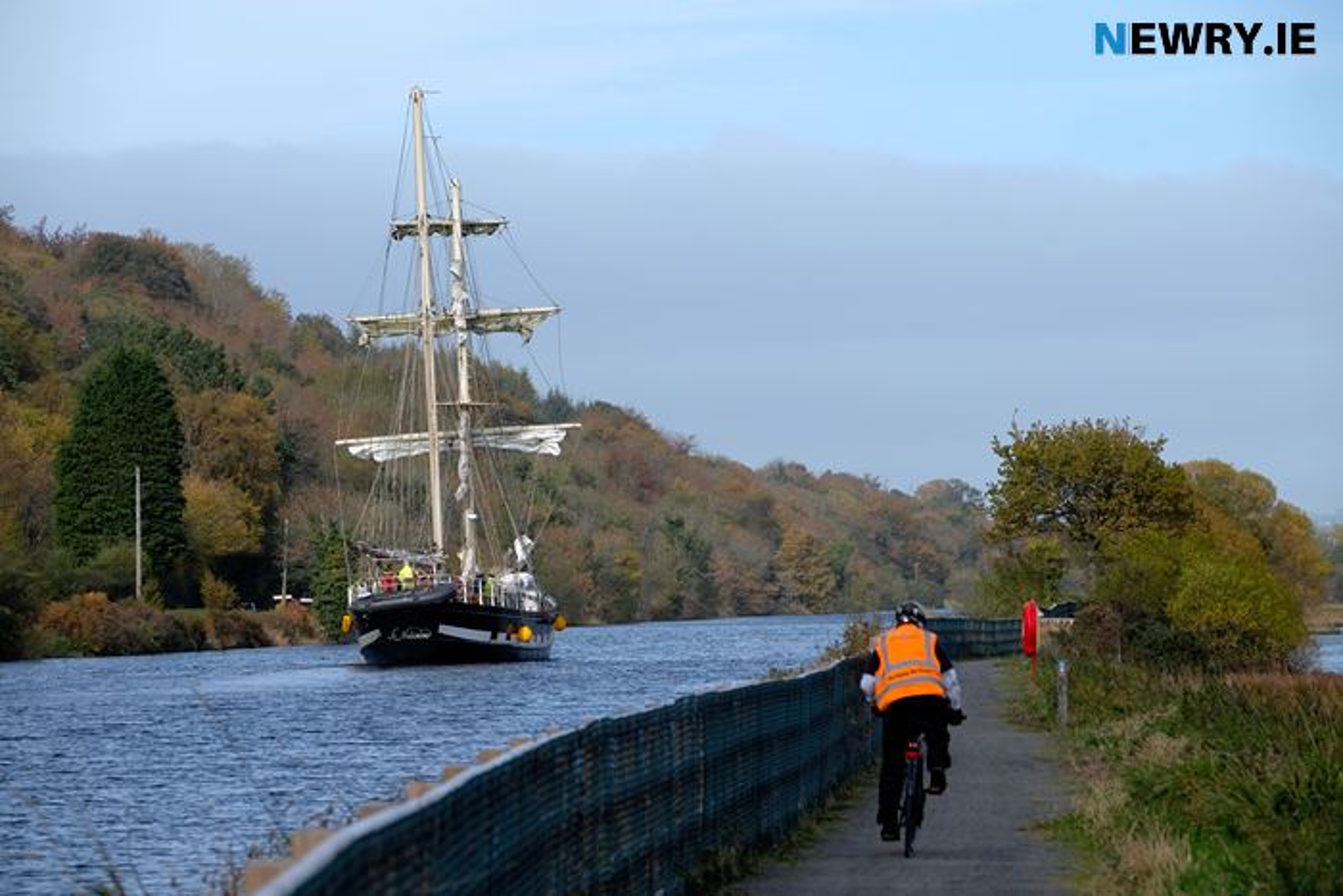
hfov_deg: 11.9
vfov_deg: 7.9
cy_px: 448
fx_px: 6455
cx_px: 672
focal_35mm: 173
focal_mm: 115
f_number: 5.6
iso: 400
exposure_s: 1/950
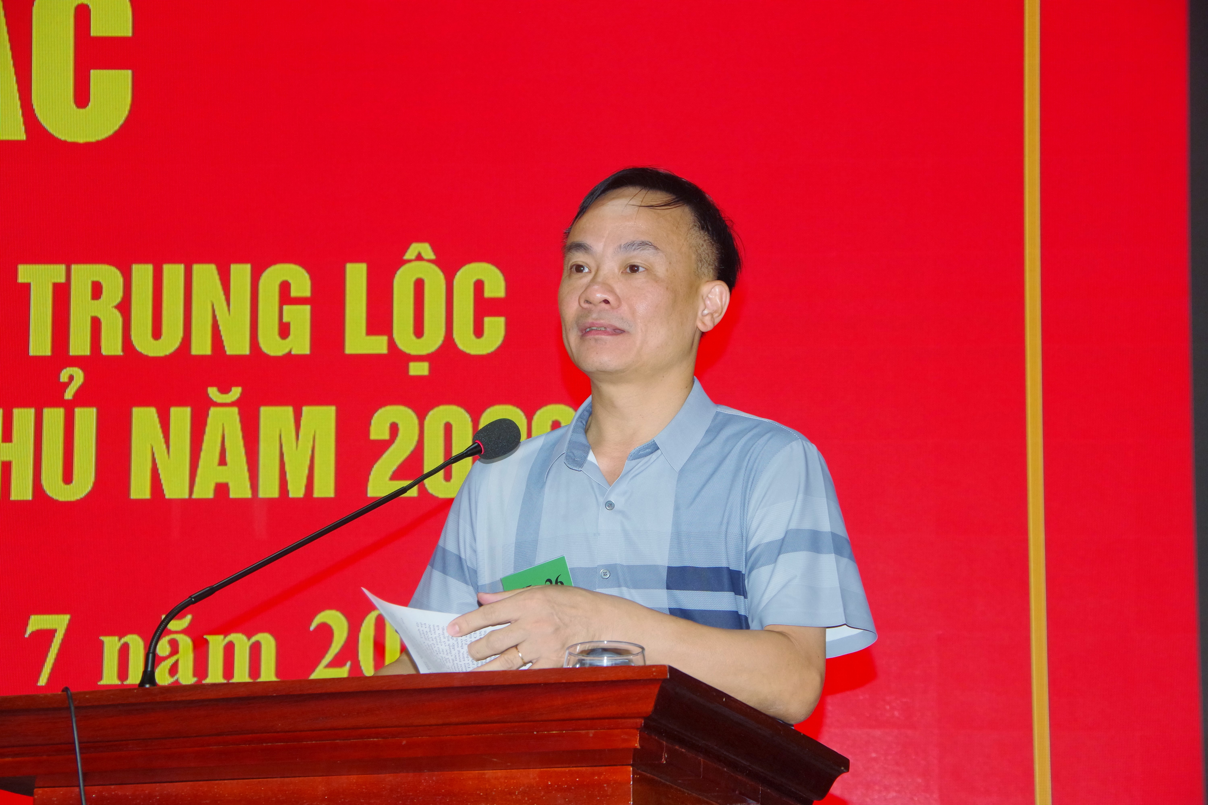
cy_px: 402
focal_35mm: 102
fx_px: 3422
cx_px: 604
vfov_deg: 13.4
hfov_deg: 20.0
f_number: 8
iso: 1600
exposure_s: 1/100
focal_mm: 68
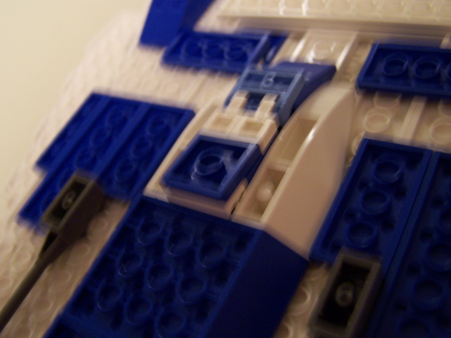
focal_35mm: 38
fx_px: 495
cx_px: 226
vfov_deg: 37.7
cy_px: 169
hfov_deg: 49.0
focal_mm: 6.3
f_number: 2.8
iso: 140
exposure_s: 1/8
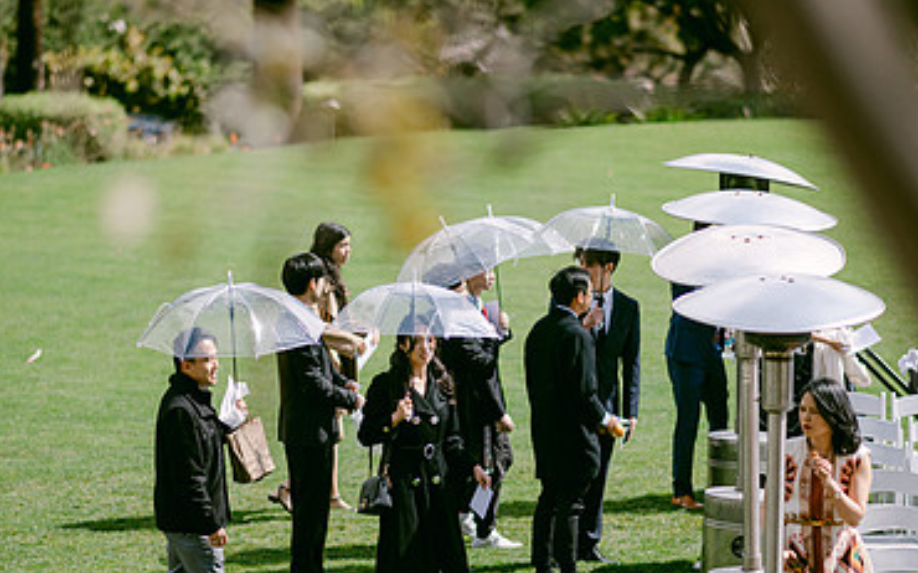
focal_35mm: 168
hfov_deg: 12.5
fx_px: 4202
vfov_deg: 7.8
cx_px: 444
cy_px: 358
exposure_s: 1/12800
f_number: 1.4
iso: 200
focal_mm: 105
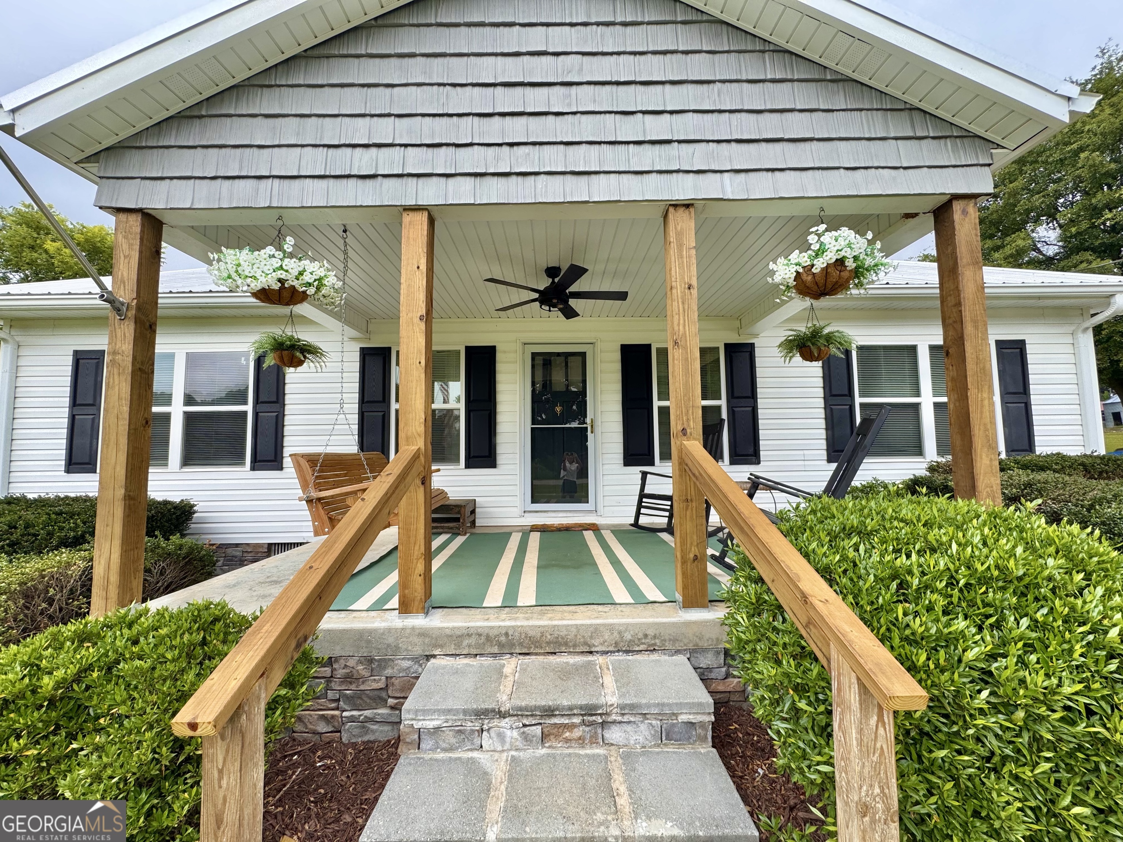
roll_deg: +0.7
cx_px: 562
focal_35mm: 14
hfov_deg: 102.1
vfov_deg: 85.7
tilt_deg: +3.4
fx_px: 454
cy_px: 421
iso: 40
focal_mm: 2.22
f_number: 2.2
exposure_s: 1/541
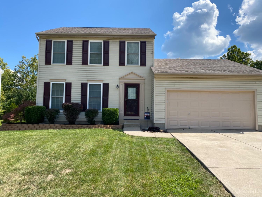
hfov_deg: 67.3
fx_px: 197
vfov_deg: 53.1
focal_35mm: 26
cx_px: 131
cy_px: 98
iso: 32
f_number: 1.8
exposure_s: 1/2028
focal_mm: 4.25
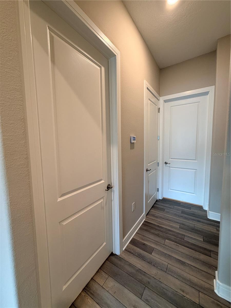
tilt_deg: -4.0
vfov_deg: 102.1
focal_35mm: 14
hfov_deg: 85.7
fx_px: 125
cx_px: 116
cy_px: 154
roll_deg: +1.0
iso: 250
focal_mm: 2.22
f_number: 2.2
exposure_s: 1/60
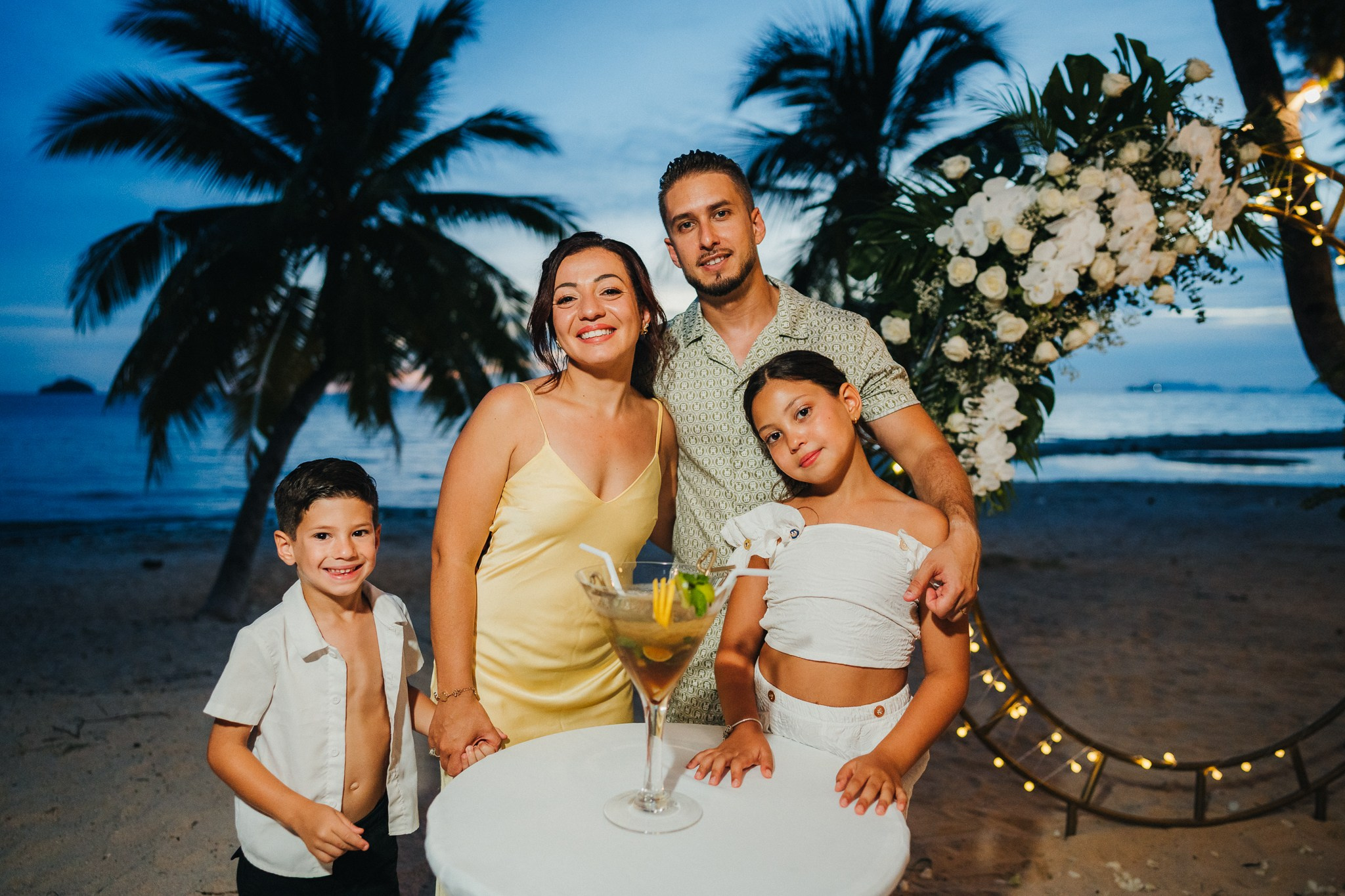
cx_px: 672
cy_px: 448
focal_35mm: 24
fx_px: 897
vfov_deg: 53.1
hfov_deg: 73.7
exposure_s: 1/250
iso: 1600
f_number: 1.8
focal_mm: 24
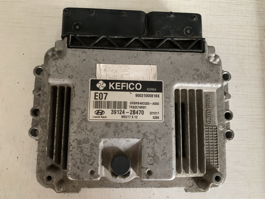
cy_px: 100
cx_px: 132
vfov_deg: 53.1
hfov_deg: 67.3
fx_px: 199
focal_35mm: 26
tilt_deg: -82.8
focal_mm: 4.25
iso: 400
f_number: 1.8
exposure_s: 1/31
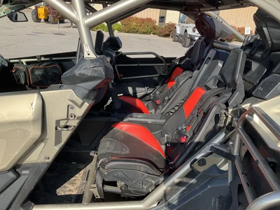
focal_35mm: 29
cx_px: 140
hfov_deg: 61.7
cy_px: 105
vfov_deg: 48.2
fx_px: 235
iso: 25
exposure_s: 1/709
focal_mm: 3
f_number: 1.8
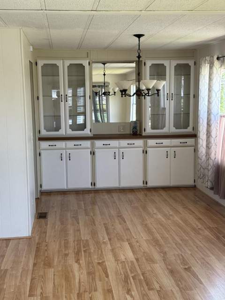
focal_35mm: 48
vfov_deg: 39.7
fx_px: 416
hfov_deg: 30.3
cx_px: 112
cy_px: 150
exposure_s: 1/210
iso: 80
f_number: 1.78
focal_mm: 6.76
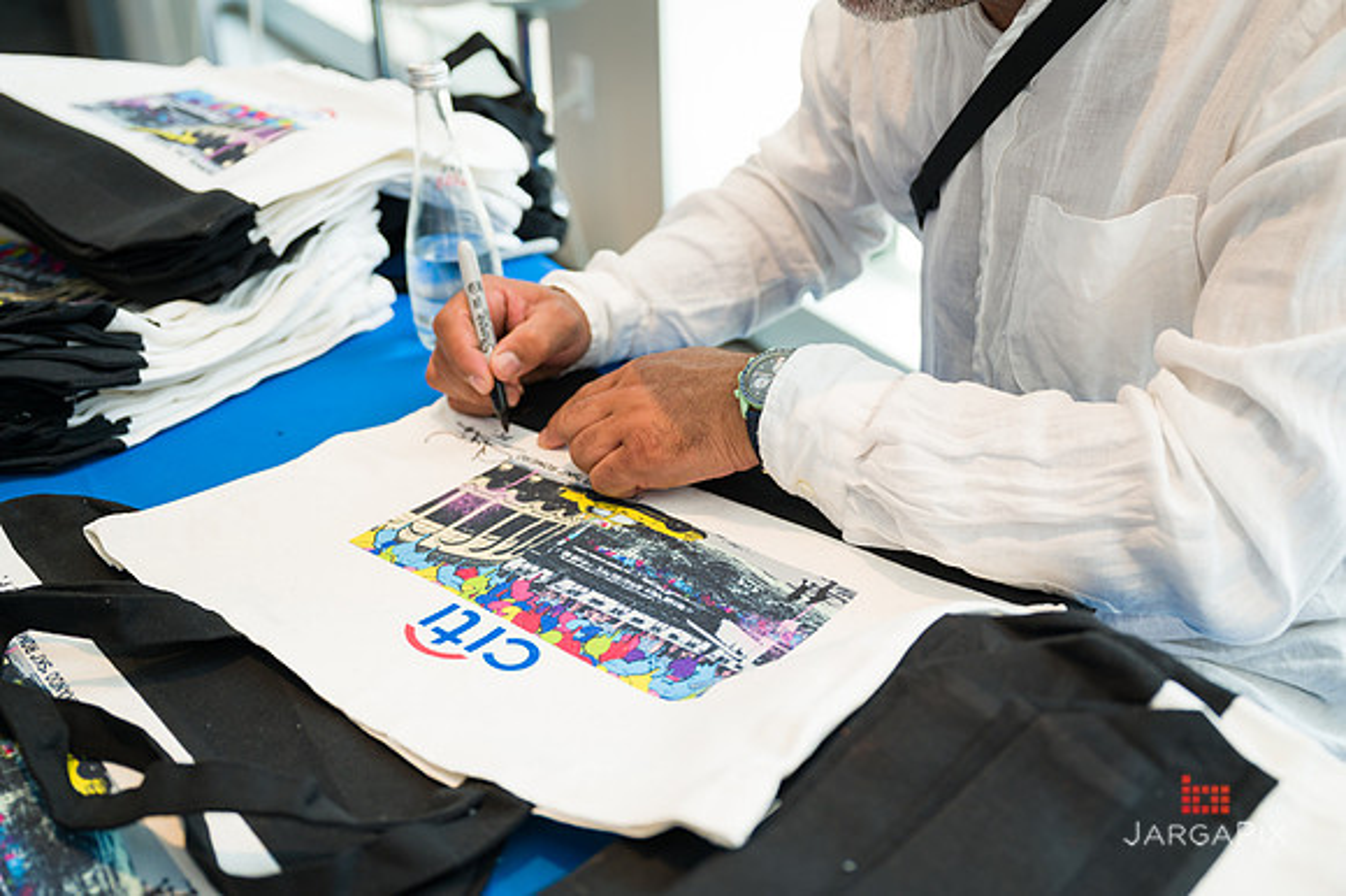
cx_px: 673
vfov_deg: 36.2
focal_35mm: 37
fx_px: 1371
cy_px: 448
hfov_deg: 52.3
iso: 250
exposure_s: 1/200
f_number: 3.2
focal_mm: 36
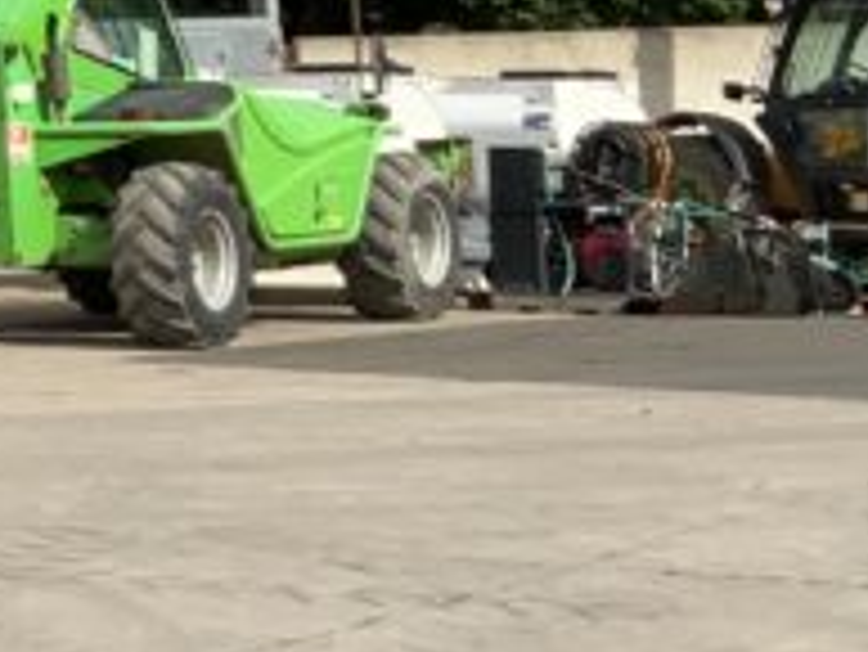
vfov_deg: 9.4
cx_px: -823
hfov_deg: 11.6
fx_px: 3864
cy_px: -301
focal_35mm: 154
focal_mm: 3
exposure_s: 1/1626
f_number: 1.8
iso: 16
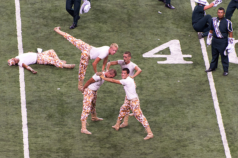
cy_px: 76
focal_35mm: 447
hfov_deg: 4.6
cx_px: 122
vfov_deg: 3.1
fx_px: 2951
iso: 2200
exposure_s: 1/320
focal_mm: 300
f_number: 5.6
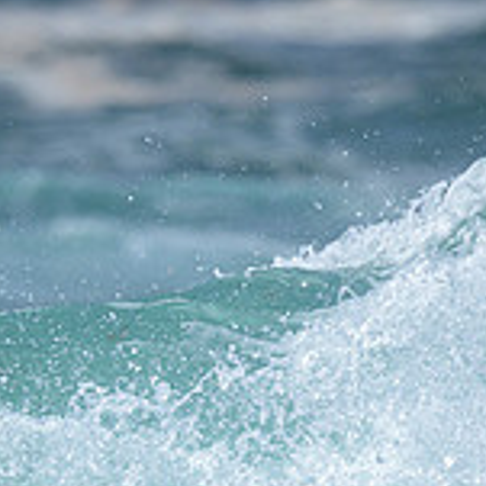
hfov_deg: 0.5
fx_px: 56897
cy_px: 804
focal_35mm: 3582
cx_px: -139
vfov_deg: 0.5
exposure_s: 1/2000
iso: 160
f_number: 6.3
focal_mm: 800
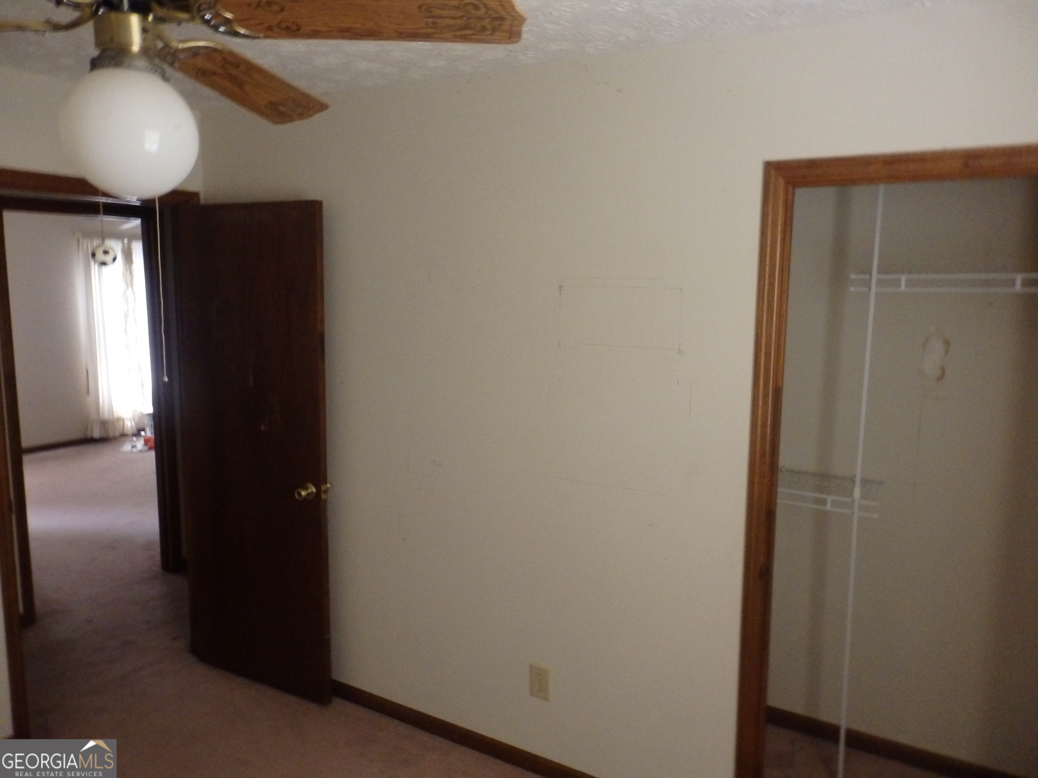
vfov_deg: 54.9
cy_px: 389
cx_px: 519
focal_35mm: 25
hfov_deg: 69.4
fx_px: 750
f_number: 3
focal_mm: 4.5
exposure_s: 1/20
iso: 800
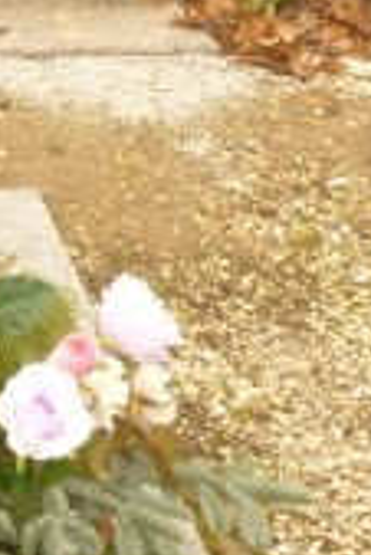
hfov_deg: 11.2
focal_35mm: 110
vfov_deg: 18.6
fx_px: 1697
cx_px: -404
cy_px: 230
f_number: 3.3
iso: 200
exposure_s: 1/320
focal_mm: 5
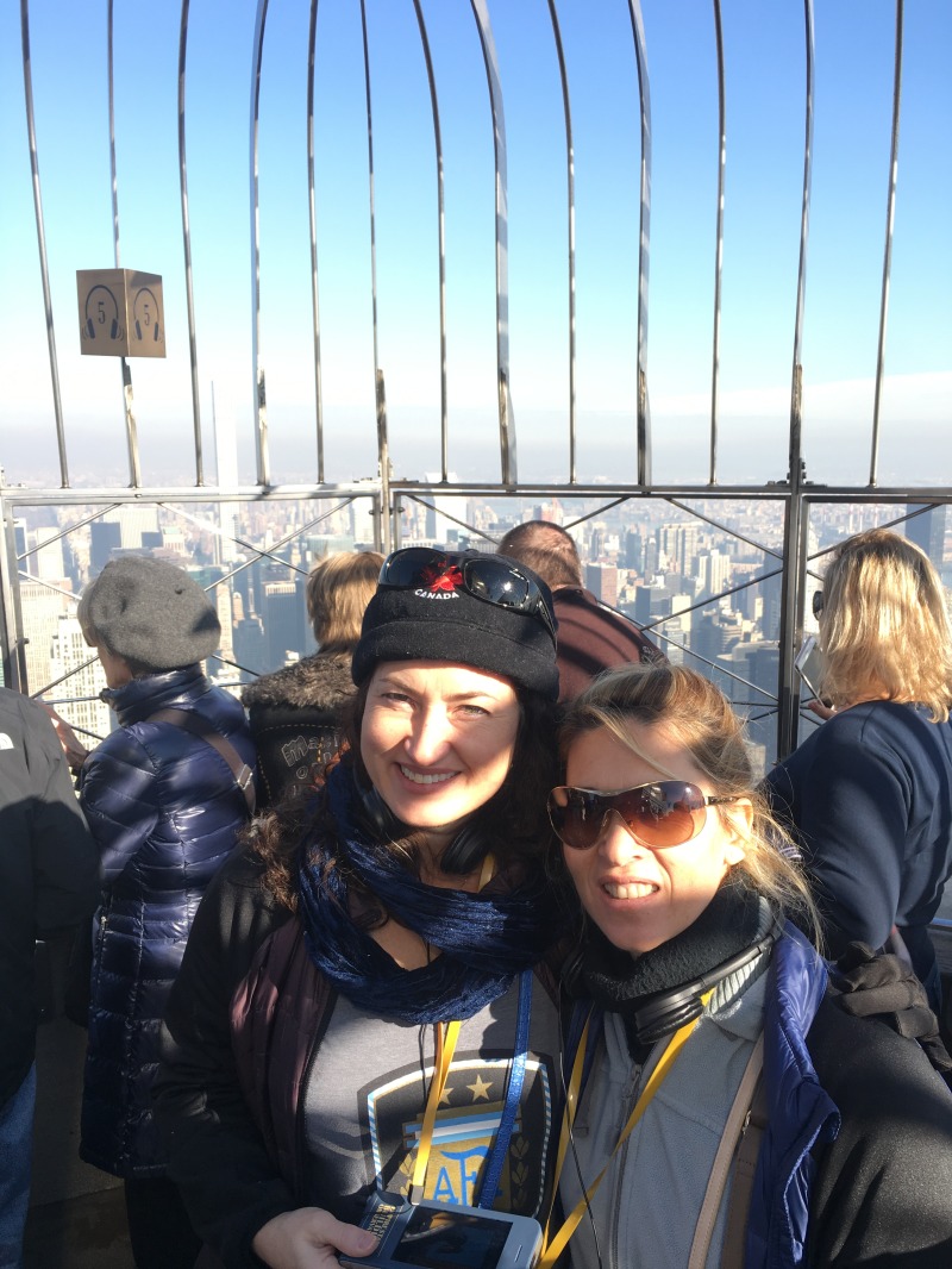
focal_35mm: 29
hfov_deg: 48.2
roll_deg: +0.7
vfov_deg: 61.6
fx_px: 1063
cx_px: 476
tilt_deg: -9.1
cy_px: 634
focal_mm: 4.15
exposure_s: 1/430
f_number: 2.2
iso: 25
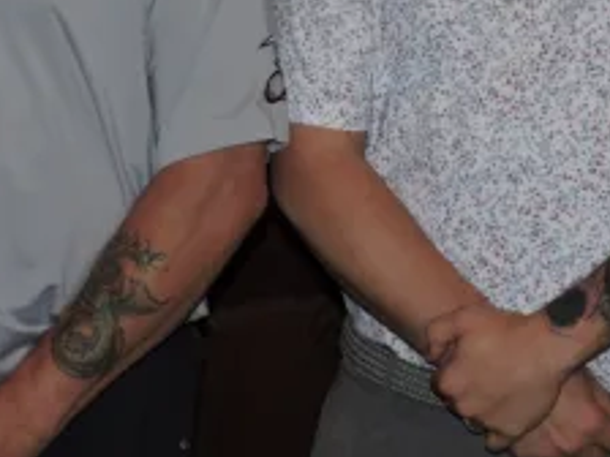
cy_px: -38
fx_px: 2256
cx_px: 467
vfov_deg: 11.4
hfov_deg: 15.3
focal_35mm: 128
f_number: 3.4
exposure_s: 1/30
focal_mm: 7.7
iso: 200
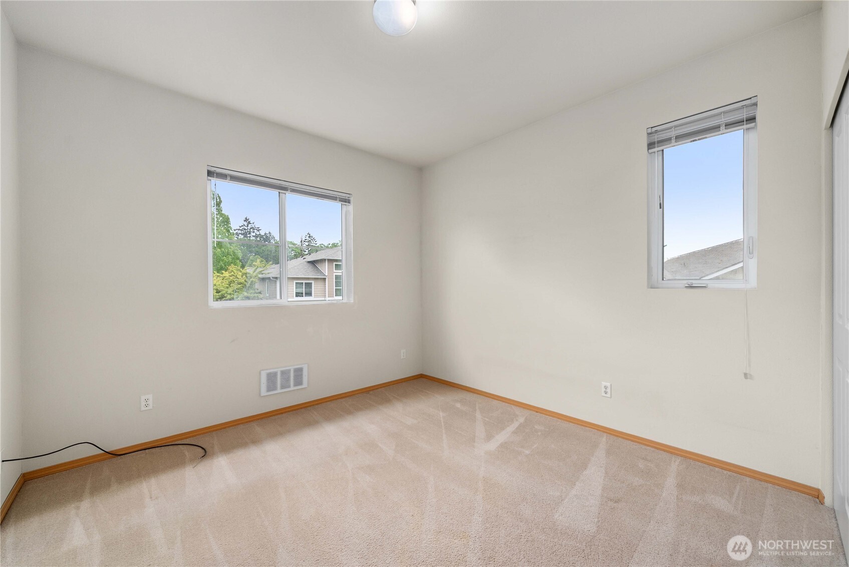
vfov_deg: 85.5
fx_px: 307
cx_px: 424
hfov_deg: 108.3
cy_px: 284
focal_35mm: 13
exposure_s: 1/30
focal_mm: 13
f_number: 7.1
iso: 800
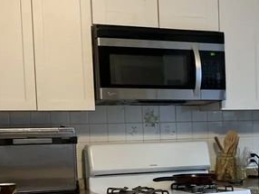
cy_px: 193
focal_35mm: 93
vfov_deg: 15.6
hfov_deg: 20.1
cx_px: 283
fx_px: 696
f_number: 1.8
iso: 250
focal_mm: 4.25
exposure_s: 1/60
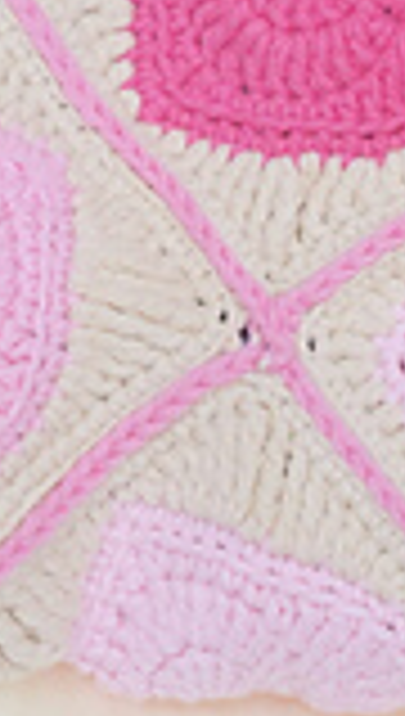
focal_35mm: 198
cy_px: -131
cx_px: 529
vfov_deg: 10.7
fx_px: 3762
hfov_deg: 6.1
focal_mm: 47
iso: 3200
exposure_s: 1/200
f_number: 5.6
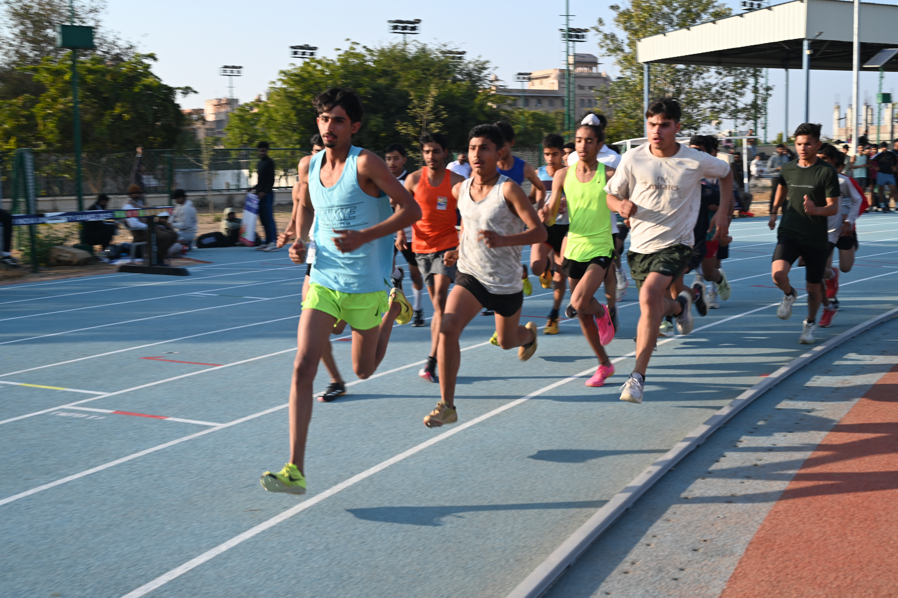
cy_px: 299
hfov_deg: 44.5
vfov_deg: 30.5
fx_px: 1097
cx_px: 449
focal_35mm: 44
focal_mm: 44
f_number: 5.6
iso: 100
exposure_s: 1/250
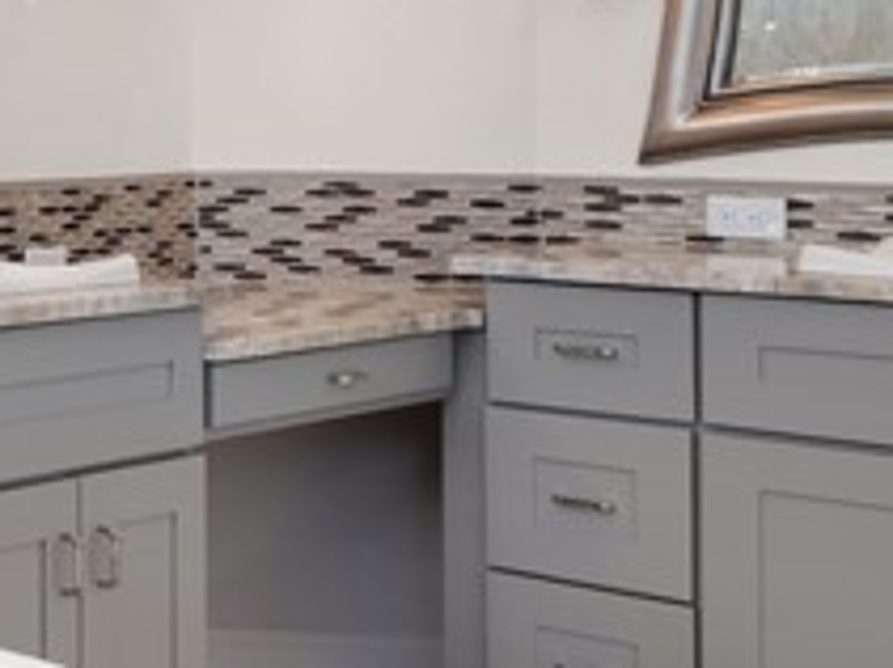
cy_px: 123
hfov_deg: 20.7
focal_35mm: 68
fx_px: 1753
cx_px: -681
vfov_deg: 21.3
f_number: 7.1
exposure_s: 1/10
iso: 200
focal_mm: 7
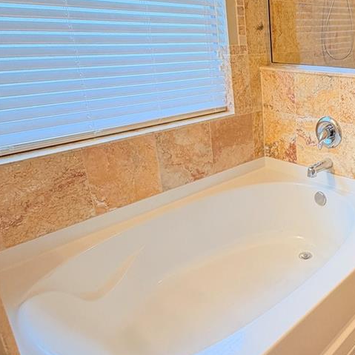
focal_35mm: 31
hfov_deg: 46.5
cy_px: 155
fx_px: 360
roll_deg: -0.4
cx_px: 331
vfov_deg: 52.4
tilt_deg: -18.3
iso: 250
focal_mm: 2.22
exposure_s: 1/60
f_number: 2.2
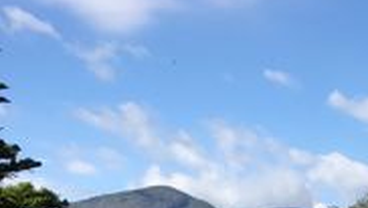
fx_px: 1016
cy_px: 430
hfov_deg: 18.4
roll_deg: -2.4
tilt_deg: -4.9
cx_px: 540
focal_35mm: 104
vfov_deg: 10.6
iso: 25
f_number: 2.2
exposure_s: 1/1304
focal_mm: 4.15
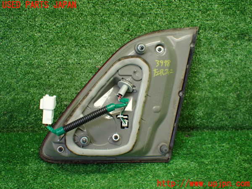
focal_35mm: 50
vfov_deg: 29.1
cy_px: 94
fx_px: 364
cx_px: 126
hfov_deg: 38.2
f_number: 3.2
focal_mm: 9.01
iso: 800
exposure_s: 1/100
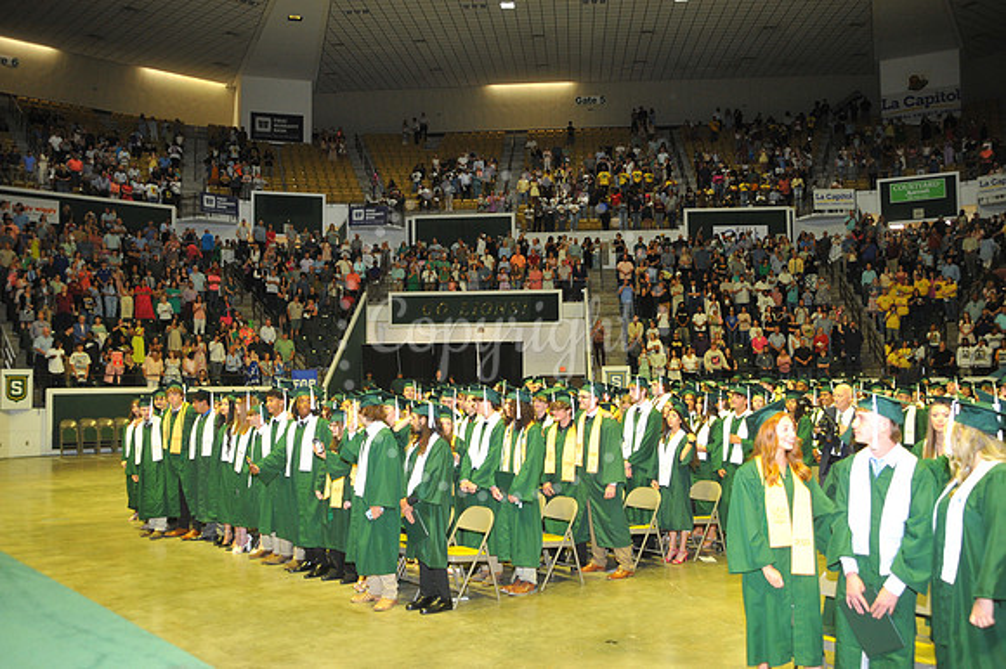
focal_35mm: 48
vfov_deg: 28.0
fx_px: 1341
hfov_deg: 41.1
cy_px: 334
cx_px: 503
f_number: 6.3
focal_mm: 48
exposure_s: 1/80
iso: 1600
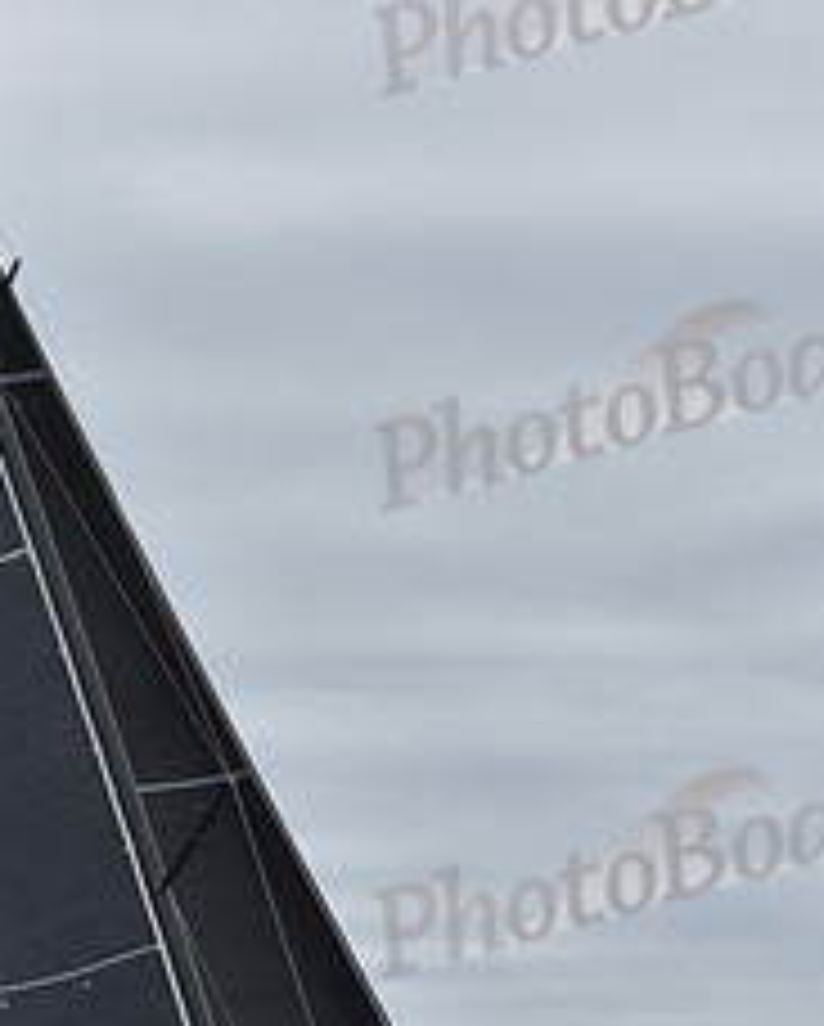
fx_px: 5081
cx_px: 142
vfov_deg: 11.5
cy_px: 693
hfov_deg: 9.2
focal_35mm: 167
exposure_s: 1/1000
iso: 320
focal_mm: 70
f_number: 8
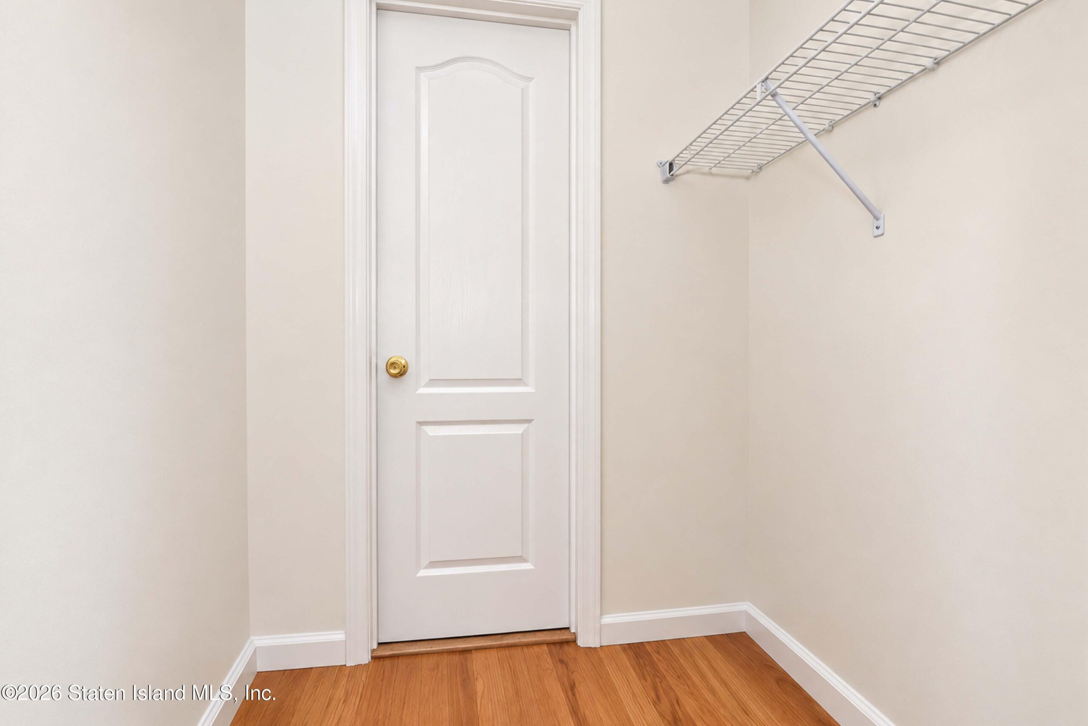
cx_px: 544
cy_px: 363
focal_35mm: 15
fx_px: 453
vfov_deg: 77.3
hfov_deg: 100.4
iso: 1250
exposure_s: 1/100
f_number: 10
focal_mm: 10
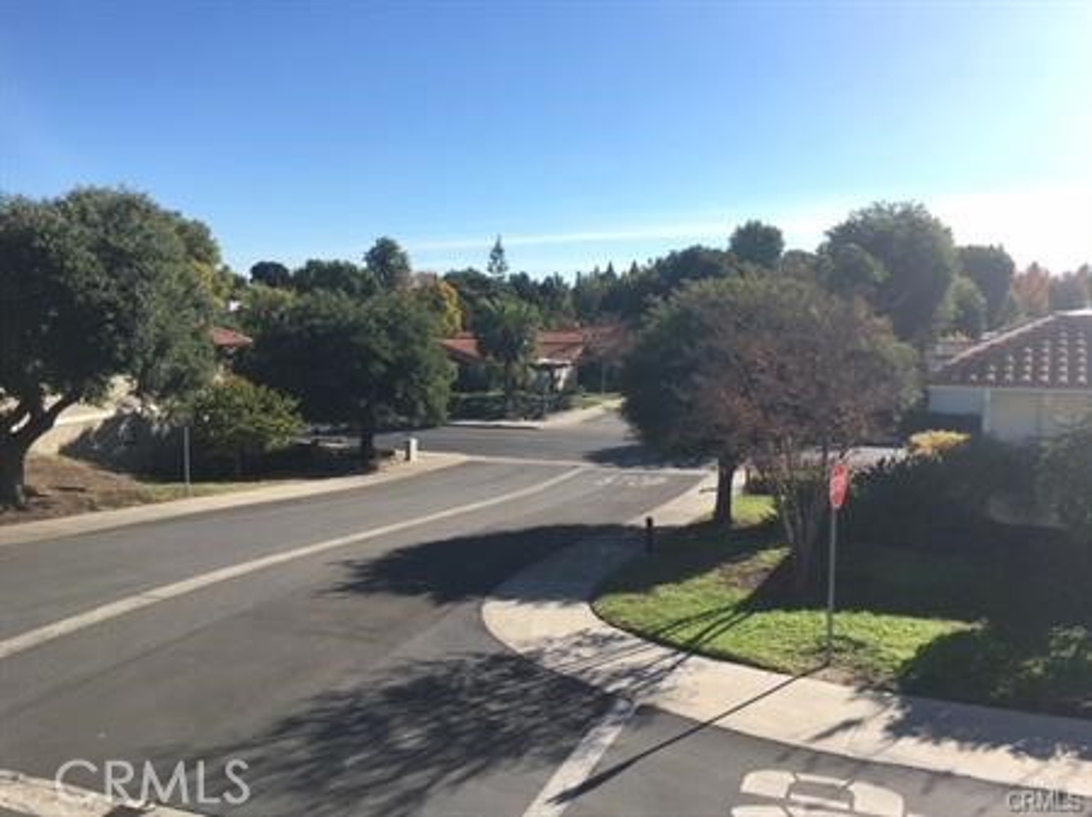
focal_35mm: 29
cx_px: 546
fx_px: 914
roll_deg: +0.4
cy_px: 408
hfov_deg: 61.7
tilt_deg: -5.9
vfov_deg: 48.2
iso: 25
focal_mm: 4.15
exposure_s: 1/962
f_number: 2.2
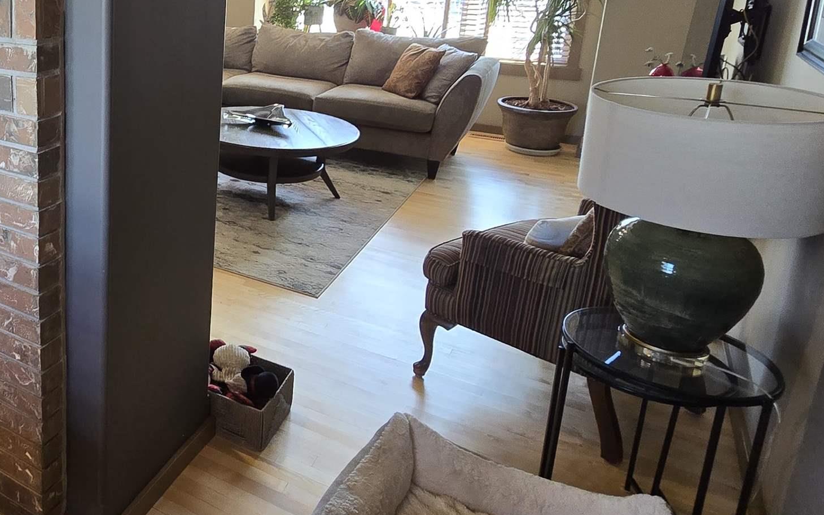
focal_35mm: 29
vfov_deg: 41.6
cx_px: 41
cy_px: 115
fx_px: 651
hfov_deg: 53.9
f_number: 2.2
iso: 200
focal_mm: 2.2
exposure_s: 1/60
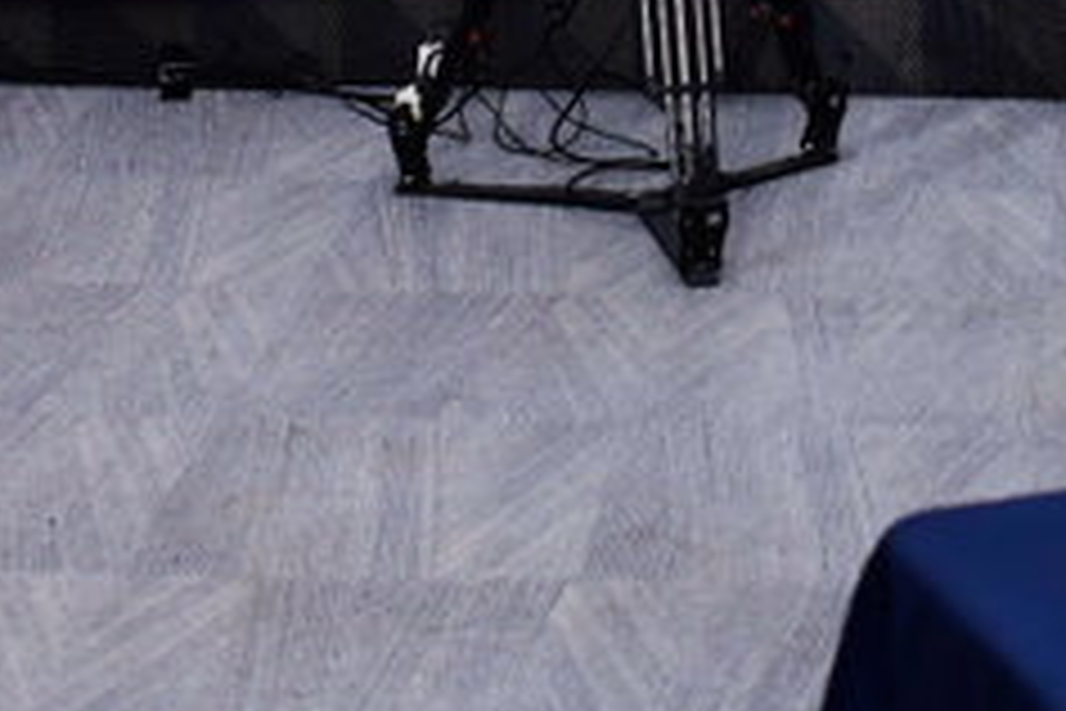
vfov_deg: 10.0
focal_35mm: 133
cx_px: 1408
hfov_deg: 14.7
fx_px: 3938
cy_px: -304
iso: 1250
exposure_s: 1/250
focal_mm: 35
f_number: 4
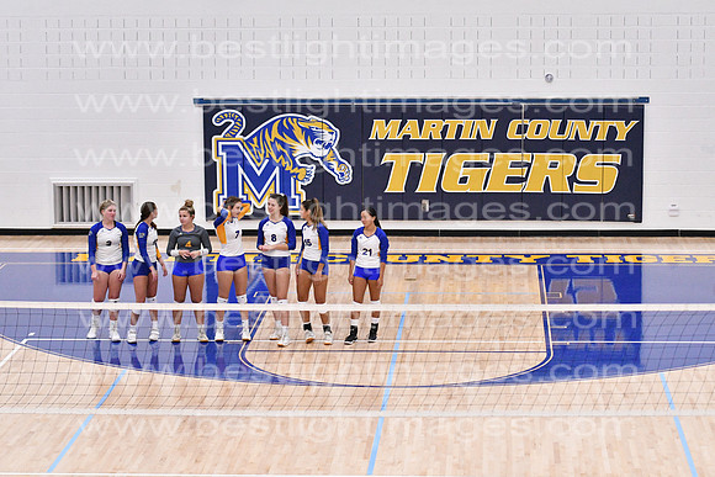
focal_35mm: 105
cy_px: 238
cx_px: 358
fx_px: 2086
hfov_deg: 19.5
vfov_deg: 13.0
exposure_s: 1/1000
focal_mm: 70
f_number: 3.2
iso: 6400
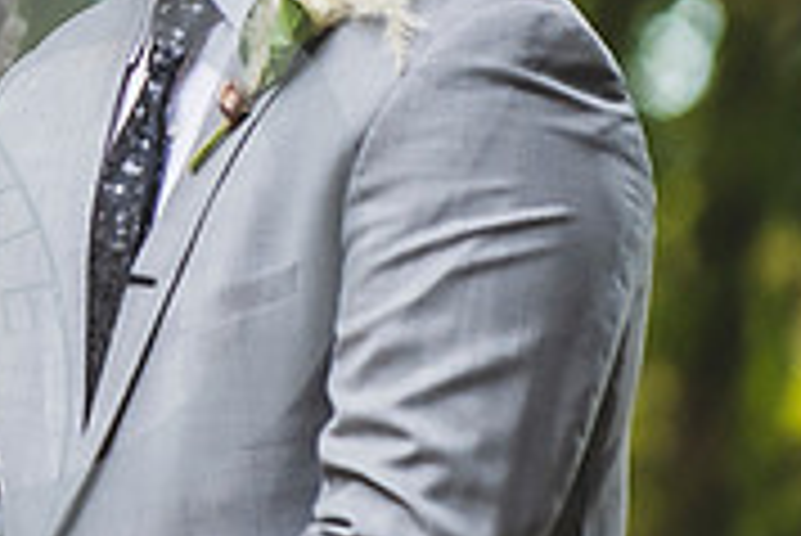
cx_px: -166
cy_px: 11
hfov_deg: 3.2
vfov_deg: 2.1
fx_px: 14496
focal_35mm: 651
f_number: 2.8
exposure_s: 1/640
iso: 500
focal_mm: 200
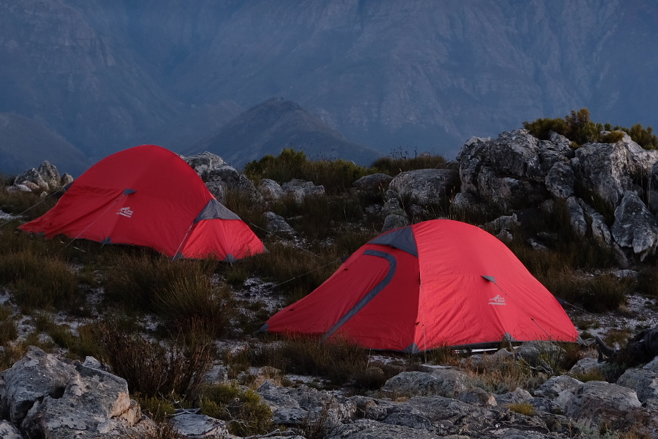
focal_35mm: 160
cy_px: 30
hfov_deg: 12.8
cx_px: 309
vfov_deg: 8.5
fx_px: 2924
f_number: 4
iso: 400
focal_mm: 55
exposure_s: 1/110
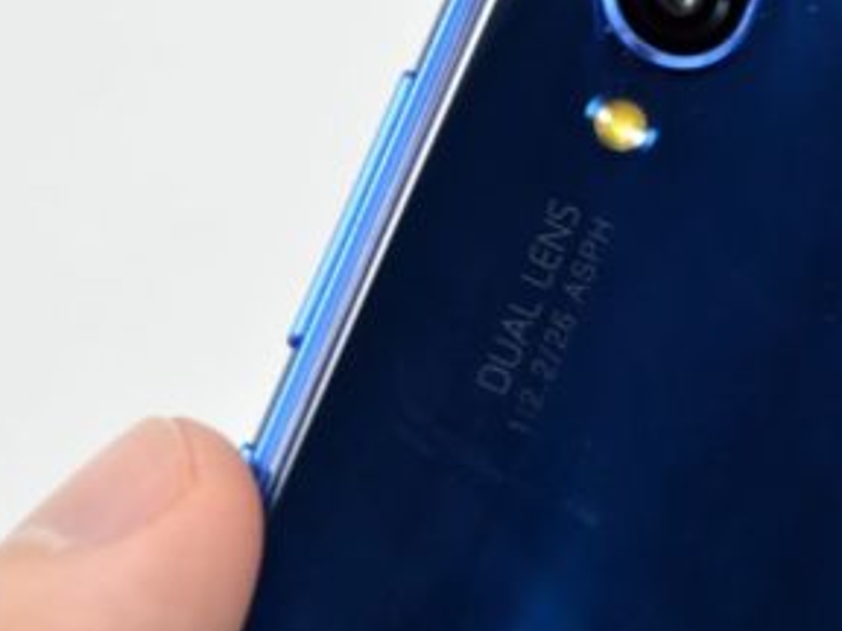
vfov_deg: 9.0
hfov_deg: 11.9
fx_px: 4013
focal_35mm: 165
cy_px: 206
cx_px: 649
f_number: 10
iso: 200
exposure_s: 1/30
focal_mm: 55
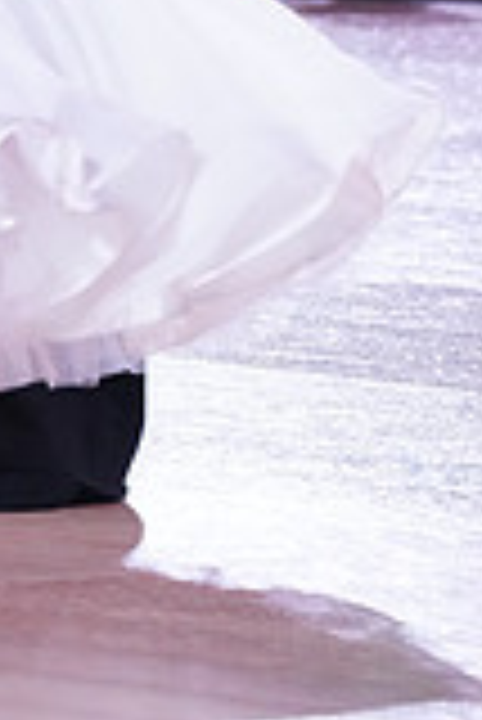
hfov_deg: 2.2
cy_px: -418
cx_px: -124
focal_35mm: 624
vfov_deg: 3.3
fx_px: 12504
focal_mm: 172
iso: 3200
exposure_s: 1/200
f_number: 5.6
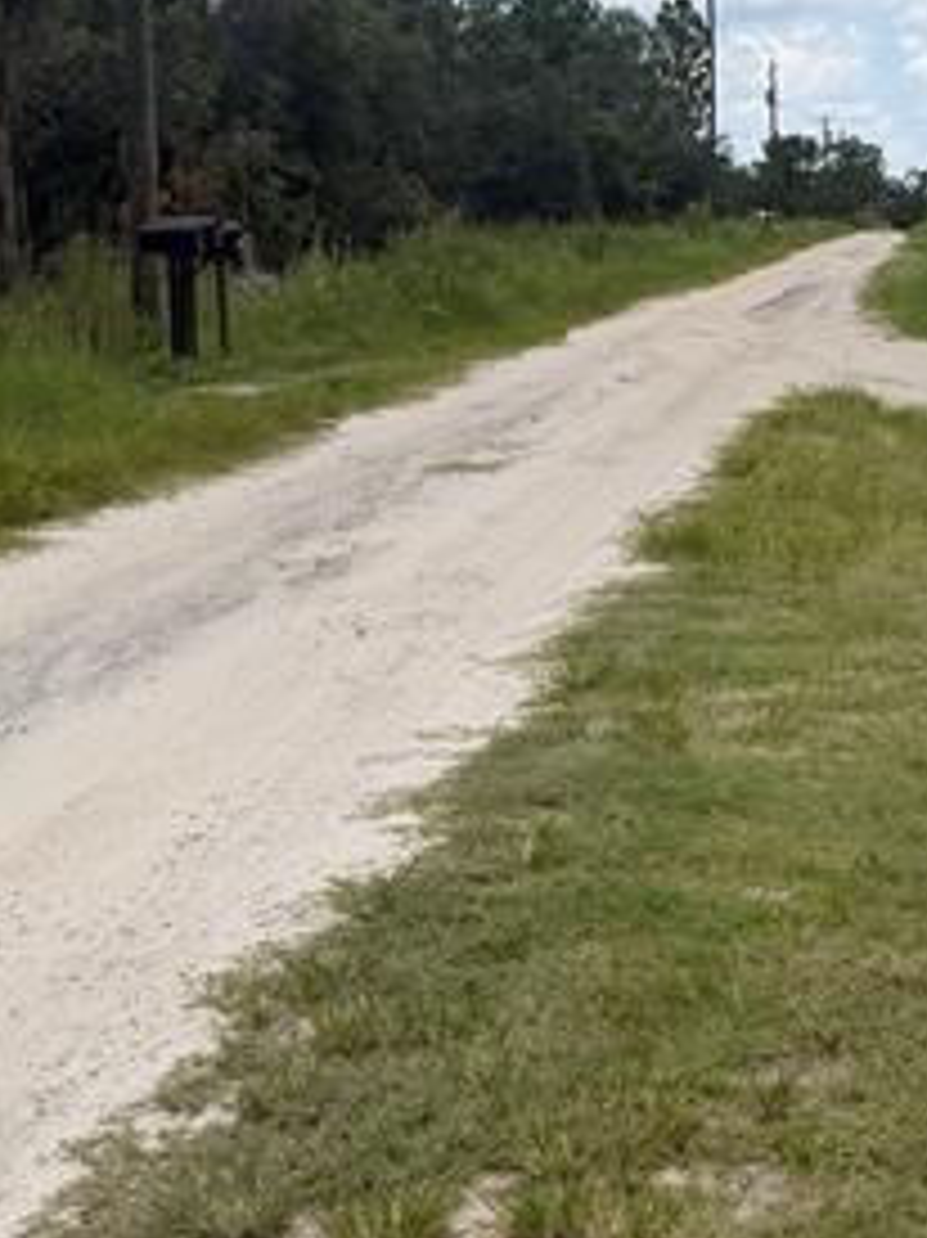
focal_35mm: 67
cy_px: 527
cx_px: 639
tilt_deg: -4.7
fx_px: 2394
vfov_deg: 28.9
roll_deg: -0.3
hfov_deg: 21.8
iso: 80
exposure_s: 1/2907
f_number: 1.78
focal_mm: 6.76
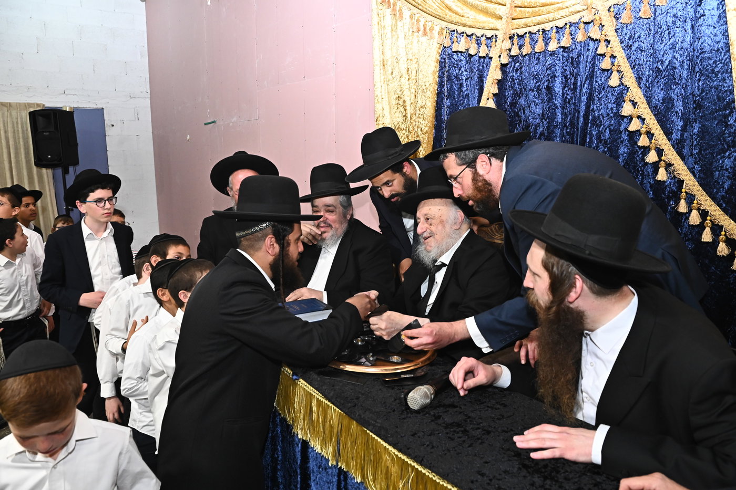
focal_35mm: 24
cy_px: 245
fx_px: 491
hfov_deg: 73.8
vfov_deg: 53.1
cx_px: 368
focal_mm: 24
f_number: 5.6
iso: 2500
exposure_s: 1/200
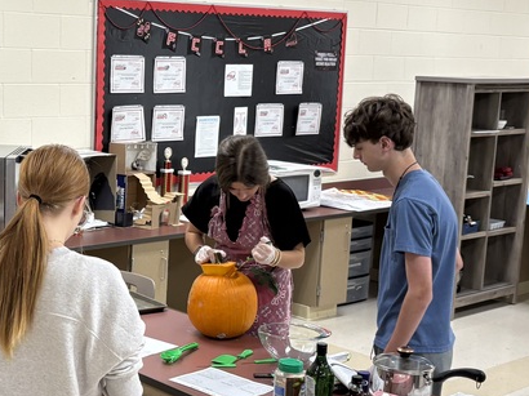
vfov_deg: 22.6
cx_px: 89
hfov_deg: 29.0
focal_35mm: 65
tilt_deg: -10.6
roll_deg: -1.6
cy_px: 217
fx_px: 993
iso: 100
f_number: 1.6
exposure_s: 1/60
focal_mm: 5.96
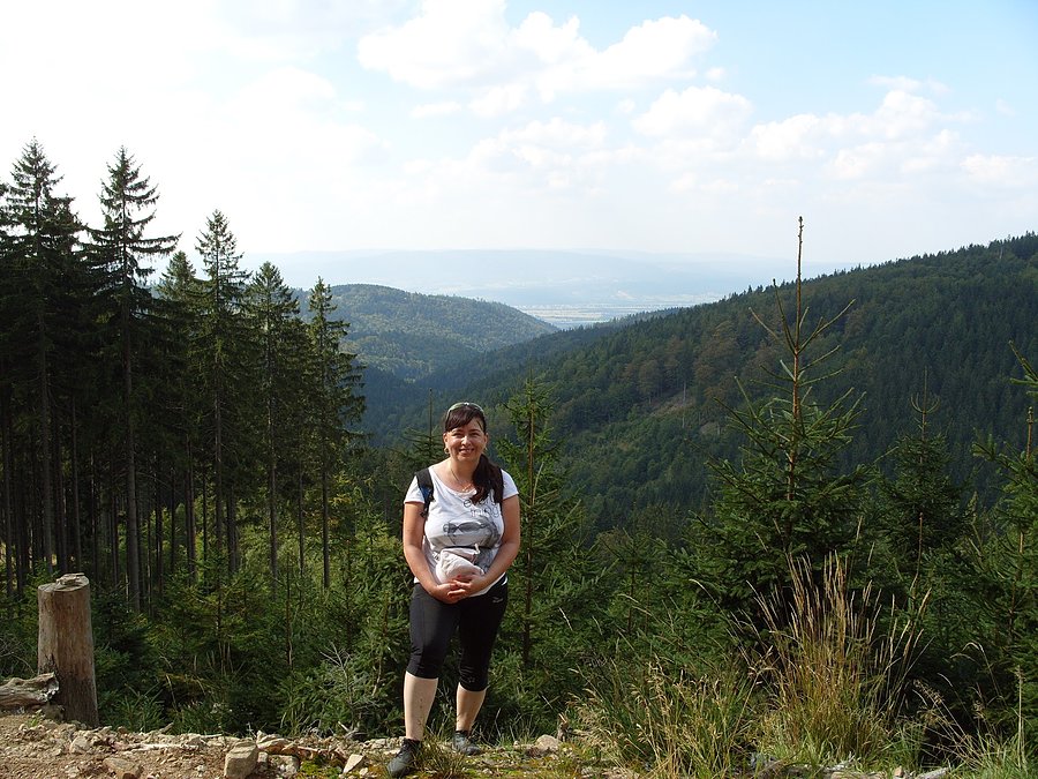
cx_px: 519
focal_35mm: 35
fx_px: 1050
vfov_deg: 40.7
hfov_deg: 52.6
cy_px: 390
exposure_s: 1/350
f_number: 5.3
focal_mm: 7.8
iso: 80
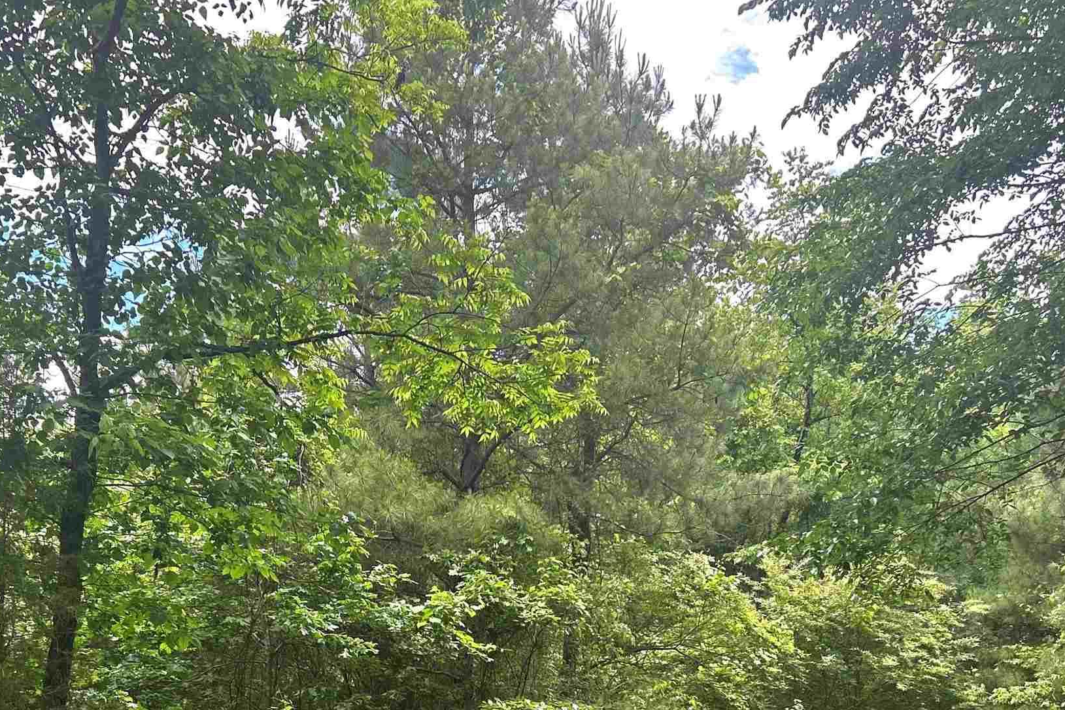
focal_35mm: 51
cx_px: 443
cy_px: 700
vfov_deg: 25.3
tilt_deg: +1.3
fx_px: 1509
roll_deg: -2.2
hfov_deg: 38.8
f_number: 1.5
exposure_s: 1/410
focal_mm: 5.7
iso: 50
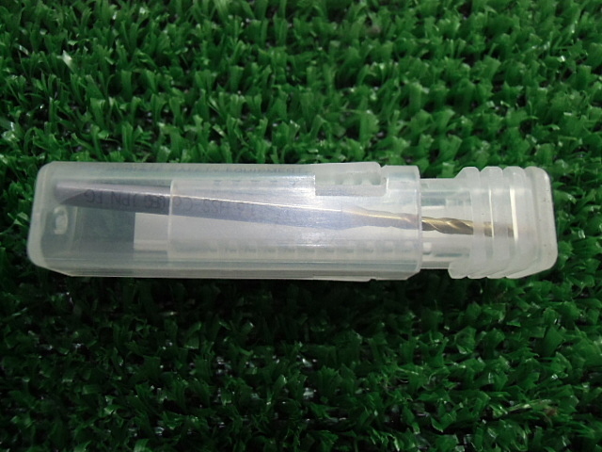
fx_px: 522
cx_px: 301
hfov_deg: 60.0
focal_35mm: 30
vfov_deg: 46.8
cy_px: 226
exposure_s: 1/60
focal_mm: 5.36
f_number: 3.5
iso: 400
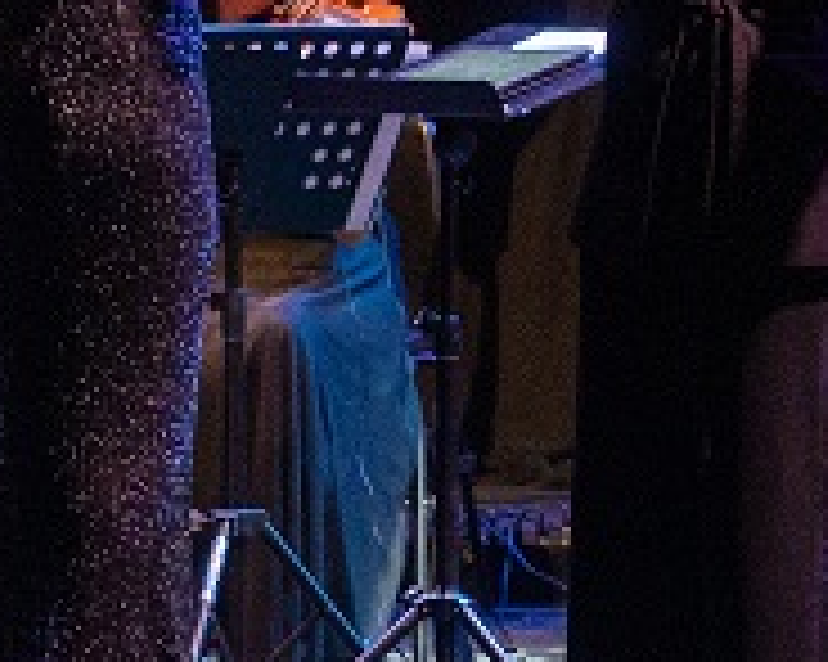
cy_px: 227
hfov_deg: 4.4
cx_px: 914
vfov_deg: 3.5
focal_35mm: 444
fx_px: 10875
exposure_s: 1/400
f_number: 5
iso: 2500
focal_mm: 73
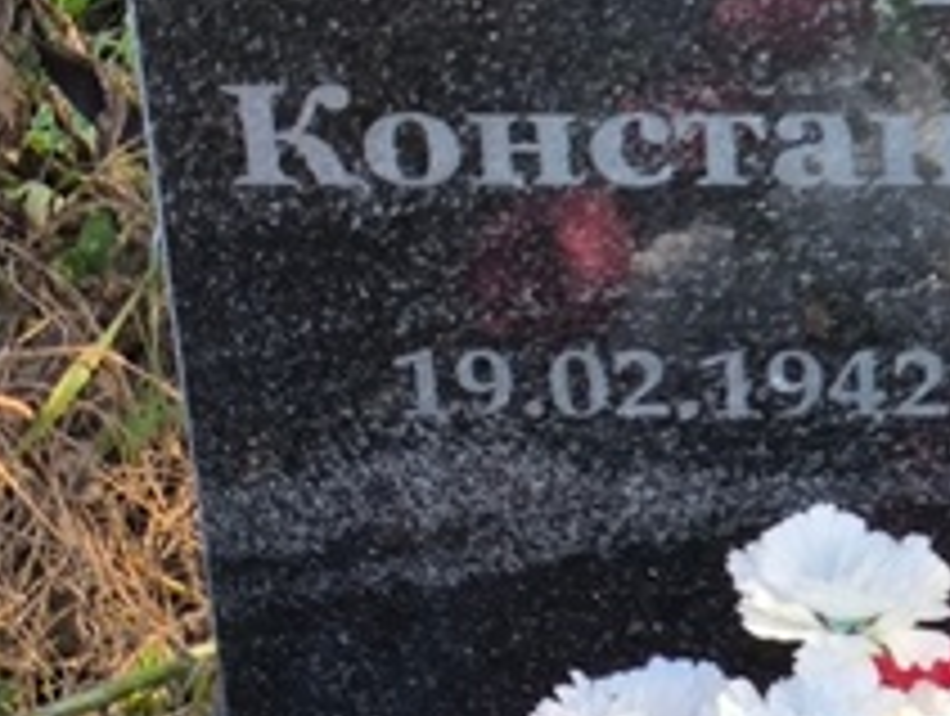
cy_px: 9
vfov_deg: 7.8
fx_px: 5196
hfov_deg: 10.3
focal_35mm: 189
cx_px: 1182
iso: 80
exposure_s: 1/120
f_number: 1.7
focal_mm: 4.71
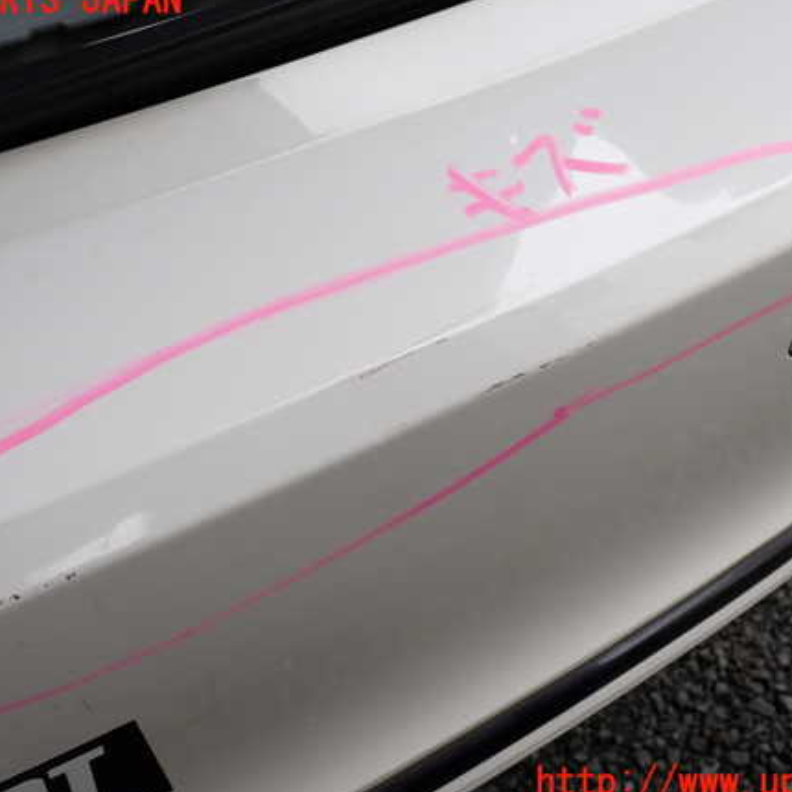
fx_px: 958
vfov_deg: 44.9
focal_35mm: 37
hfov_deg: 44.9
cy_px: 392
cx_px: 400
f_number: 3.2
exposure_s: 1/320
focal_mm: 5.4
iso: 100
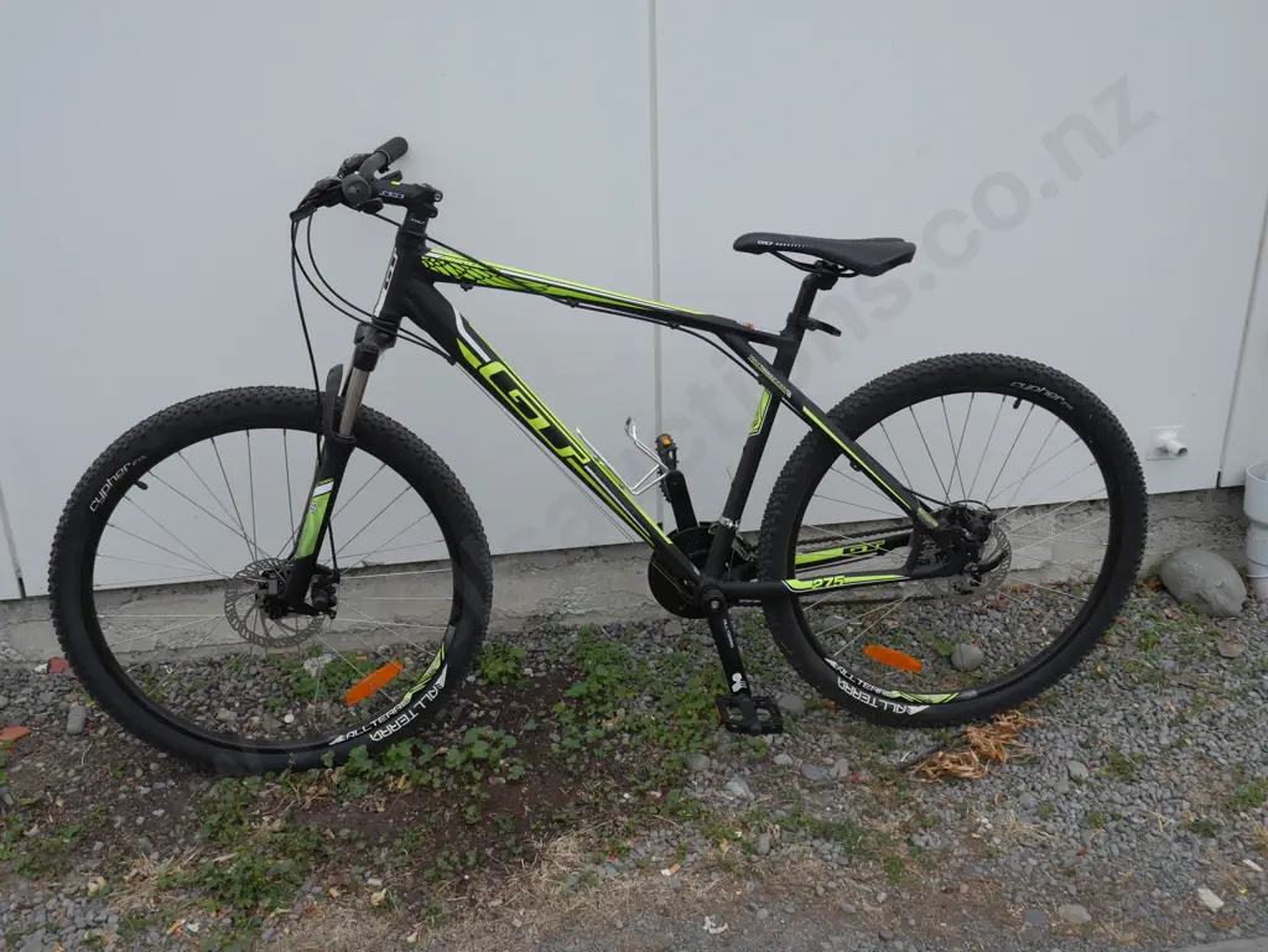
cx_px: 634
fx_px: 1246
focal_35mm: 34
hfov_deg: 53.9
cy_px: 476
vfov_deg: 41.8
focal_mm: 17
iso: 200
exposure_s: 1/320
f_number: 5.6
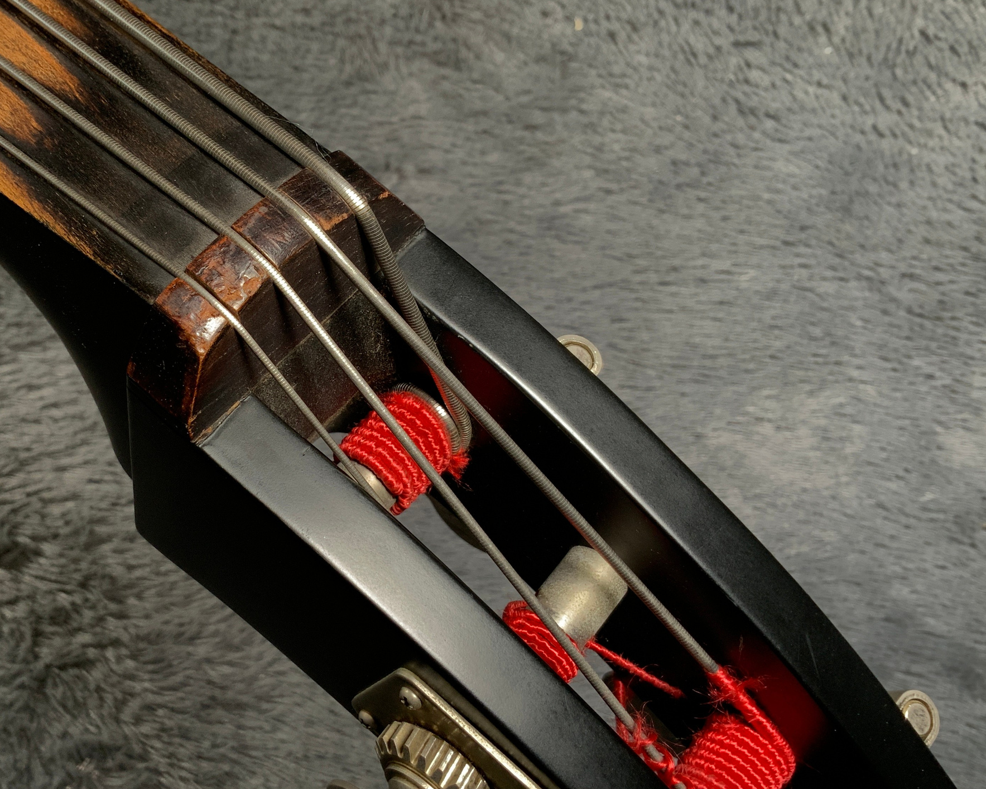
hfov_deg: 44.1
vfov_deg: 36.5
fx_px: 1197
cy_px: 376
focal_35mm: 41
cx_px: 329
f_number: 1.8
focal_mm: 3
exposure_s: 1/104
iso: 50
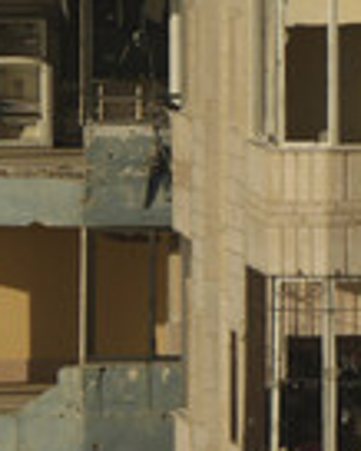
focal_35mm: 2245
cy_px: 569
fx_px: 29949
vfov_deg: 0.9
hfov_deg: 0.7
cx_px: -1822
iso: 64
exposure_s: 1/1000
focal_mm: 203
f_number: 5.6
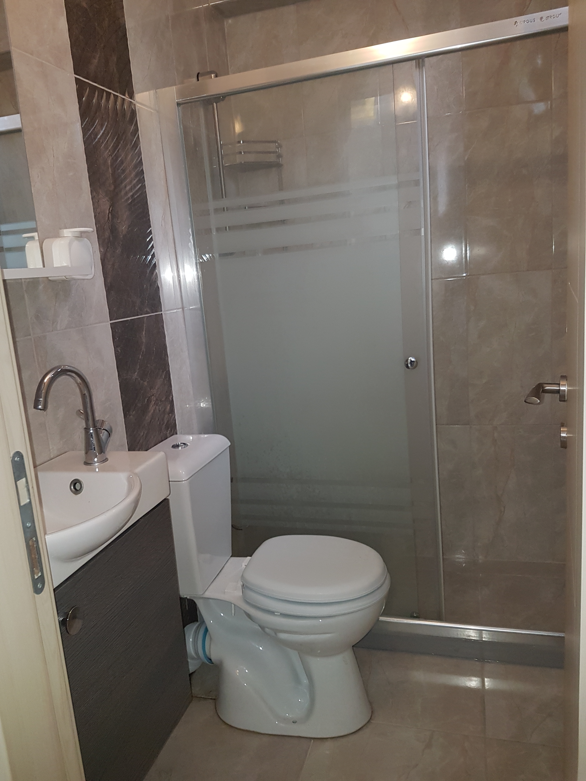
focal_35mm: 26
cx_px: 293
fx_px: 587
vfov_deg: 67.3
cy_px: 390
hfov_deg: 53.1
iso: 160
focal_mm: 4.2
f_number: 1.7
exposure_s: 1/50
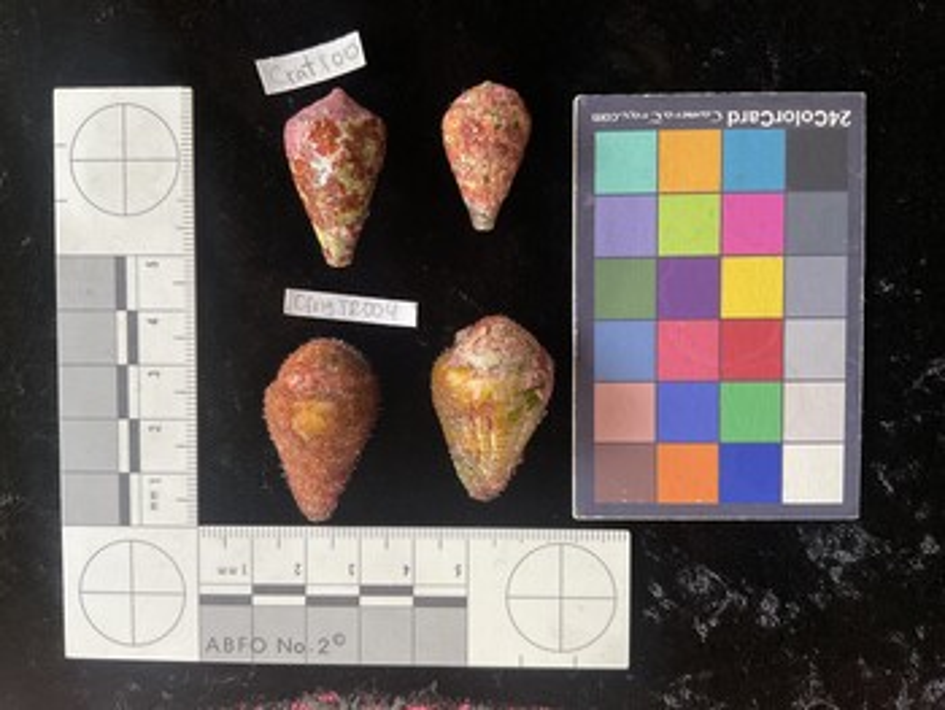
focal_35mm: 29
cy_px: 355
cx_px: 472
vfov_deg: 48.3
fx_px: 792
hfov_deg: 61.6
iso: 80
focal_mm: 3
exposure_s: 1/60
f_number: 1.8
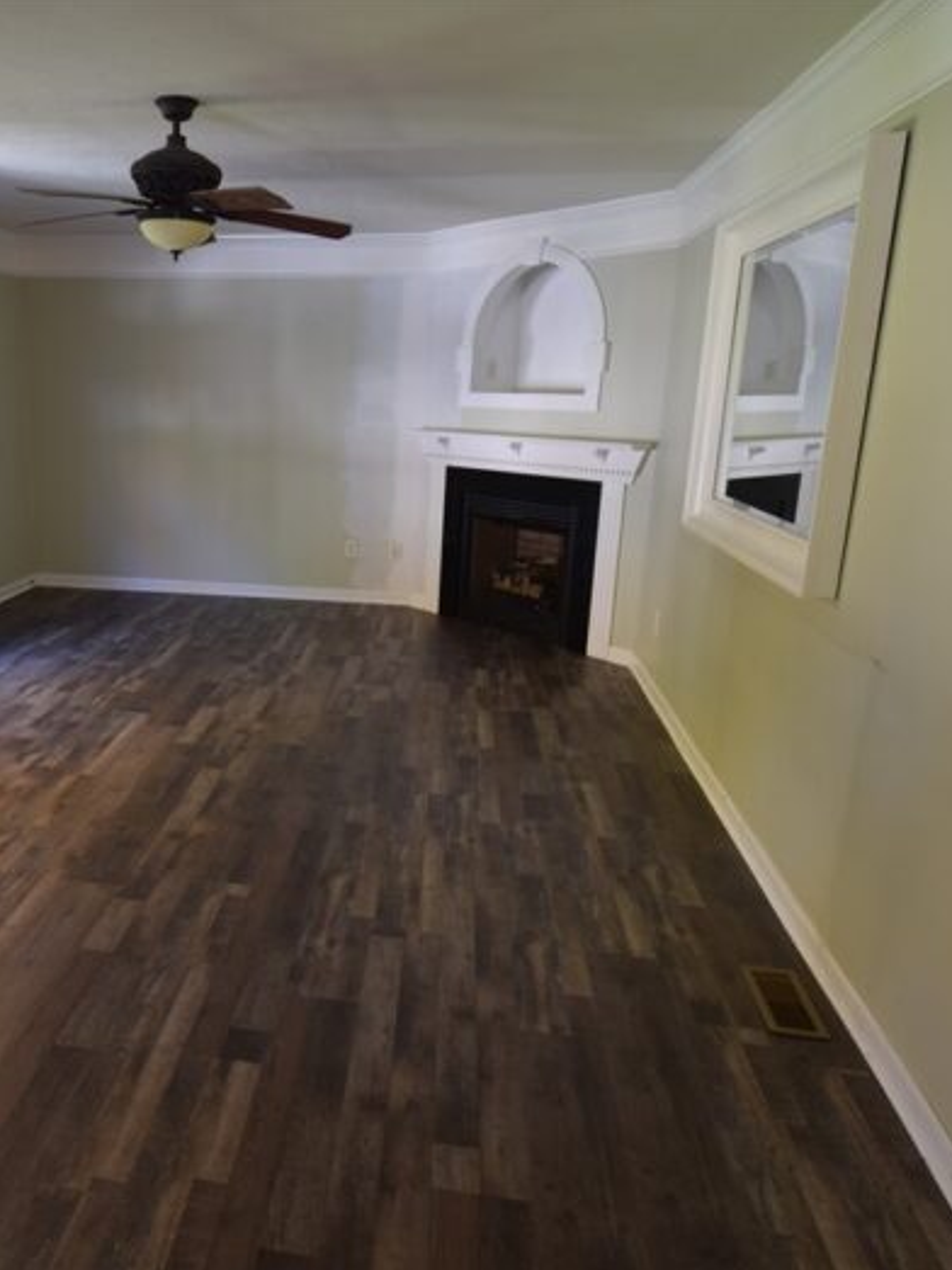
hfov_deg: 52.4
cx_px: 267
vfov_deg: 68.6
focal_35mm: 25
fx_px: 931
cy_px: 642
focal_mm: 11.5
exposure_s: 1/2.5
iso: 100
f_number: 8
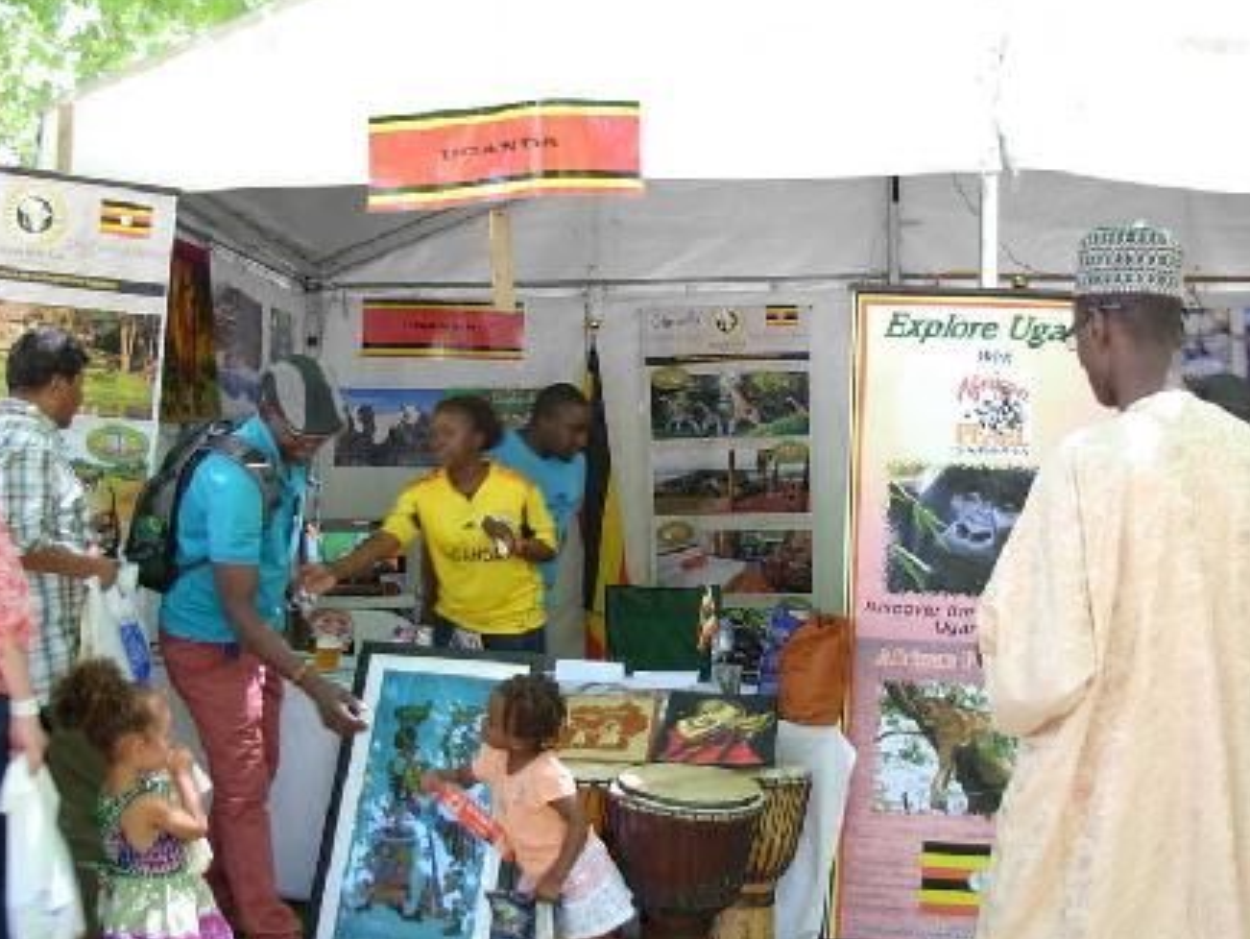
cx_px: 628
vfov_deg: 34.4
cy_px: 504
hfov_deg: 44.8
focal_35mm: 42
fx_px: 1517
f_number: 2.9
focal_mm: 6.3
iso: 79
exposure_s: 1/26.9
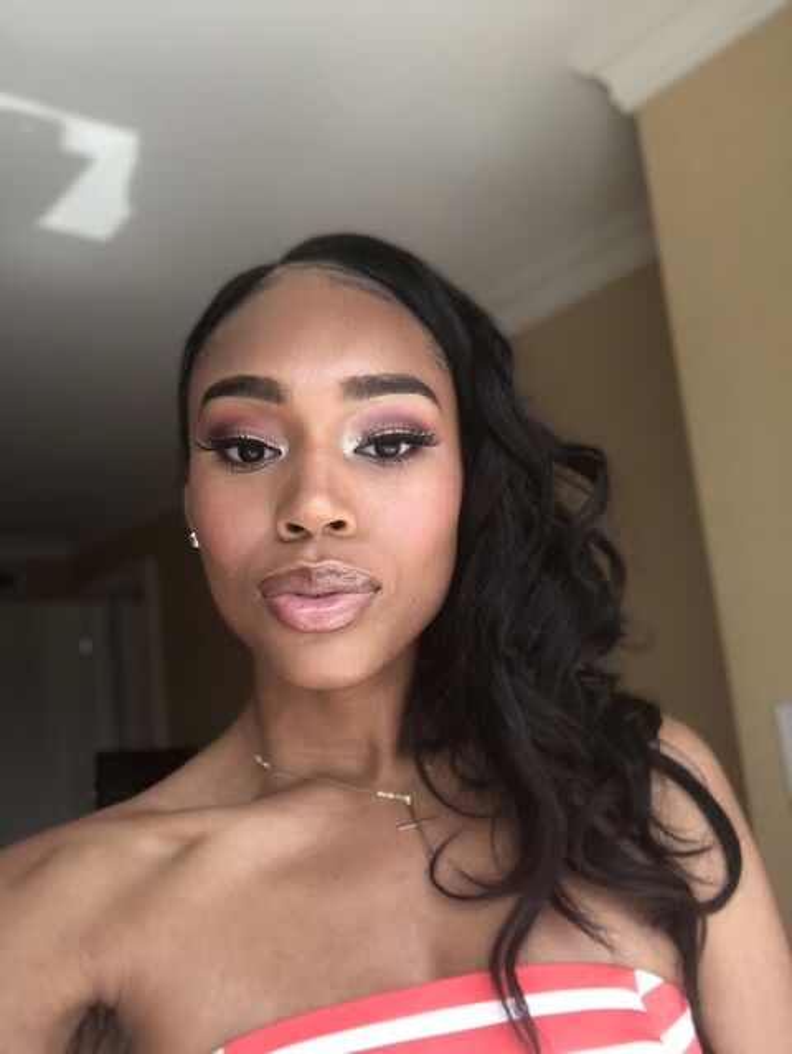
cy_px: 527
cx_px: 396
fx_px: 975
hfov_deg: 44.2
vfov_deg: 56.8
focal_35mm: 32
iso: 32
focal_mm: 2.87
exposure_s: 1/120
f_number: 2.2
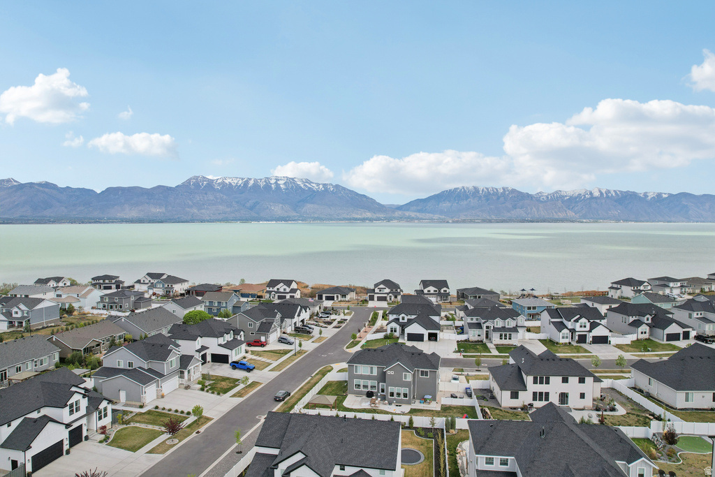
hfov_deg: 78.6
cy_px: 238
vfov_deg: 57.2
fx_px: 437
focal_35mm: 22
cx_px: 358
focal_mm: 8.4
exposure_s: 1/3000
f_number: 2.8
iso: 110
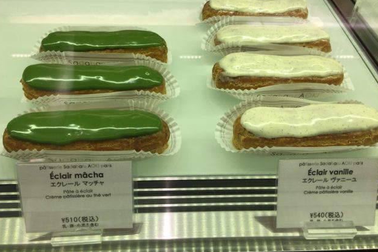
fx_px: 325
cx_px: 187
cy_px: 134
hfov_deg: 60.3
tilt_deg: -46.4
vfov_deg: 42.3
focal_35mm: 31
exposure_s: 1/60
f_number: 2.2
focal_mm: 4.15
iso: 32
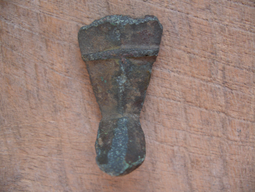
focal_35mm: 37
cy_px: 96
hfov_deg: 50.1
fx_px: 273
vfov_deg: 38.7
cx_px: 128
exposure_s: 1/40
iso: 200
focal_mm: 7.8
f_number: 2.8
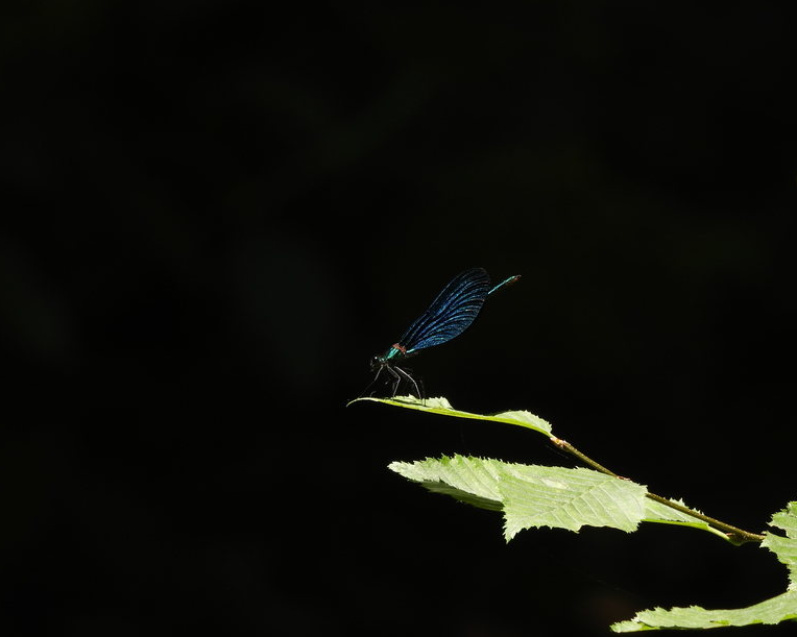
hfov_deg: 1.9
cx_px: 417
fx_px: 24411
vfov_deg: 1.5
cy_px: 316
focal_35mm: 1035
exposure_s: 1/200
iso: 100
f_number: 5.6
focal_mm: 170
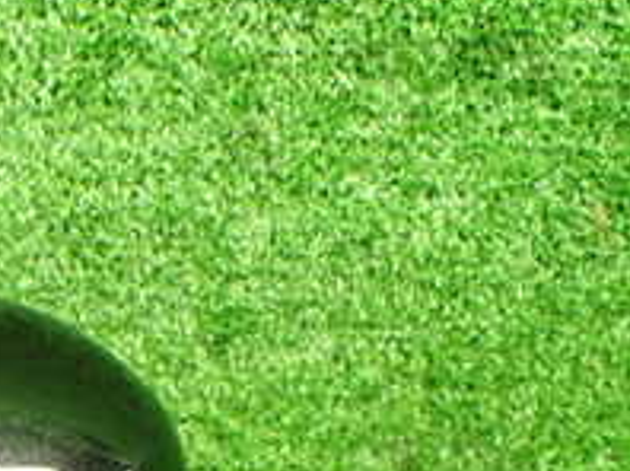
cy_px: 694
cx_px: -140
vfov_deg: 15.1
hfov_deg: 20.1
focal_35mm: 91
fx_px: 1654
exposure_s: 1/60
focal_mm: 5.4
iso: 800
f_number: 2.3
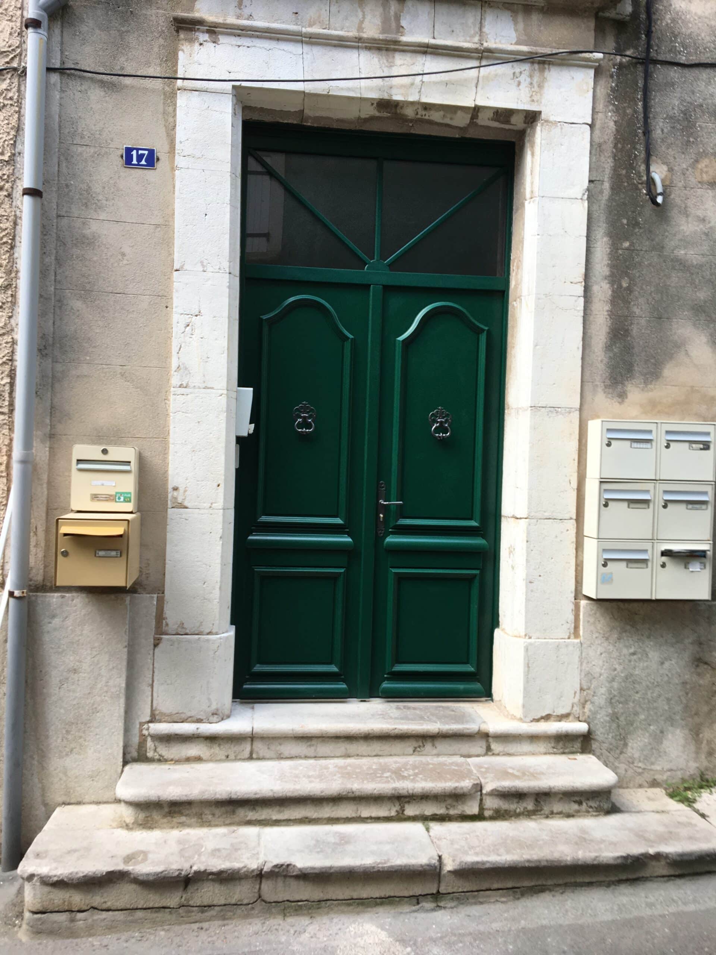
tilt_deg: +6.0
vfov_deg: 61.7
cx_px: 358
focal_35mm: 29
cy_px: 478
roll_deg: -0.7
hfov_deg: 48.2
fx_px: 800
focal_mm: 4.15
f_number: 2.2
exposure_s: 1/172
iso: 25
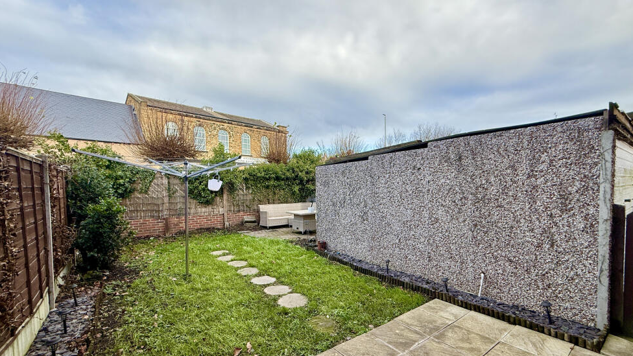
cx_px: 320
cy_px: 197
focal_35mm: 16
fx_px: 269
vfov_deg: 66.9
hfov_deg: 99.4
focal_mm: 2.22
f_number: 2.2
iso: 50
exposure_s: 1/448
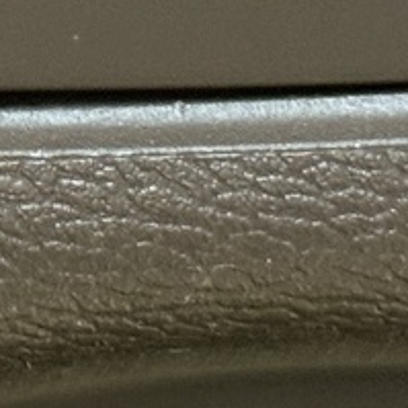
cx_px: -16
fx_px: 4094
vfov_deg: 5.6
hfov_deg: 5.7
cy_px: -330
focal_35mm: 307
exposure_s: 1/36
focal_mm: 6.76
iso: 320
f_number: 1.78
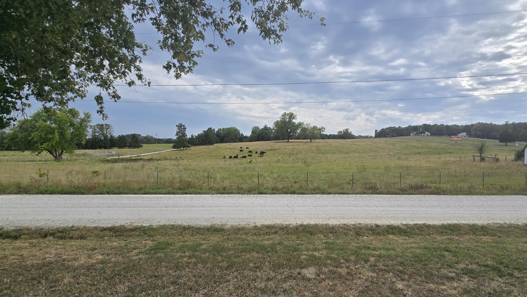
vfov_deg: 63.9
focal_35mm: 17
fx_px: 238
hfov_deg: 95.8
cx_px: 280
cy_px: 152
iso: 50
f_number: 2.2
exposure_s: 1/1925
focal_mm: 2.2
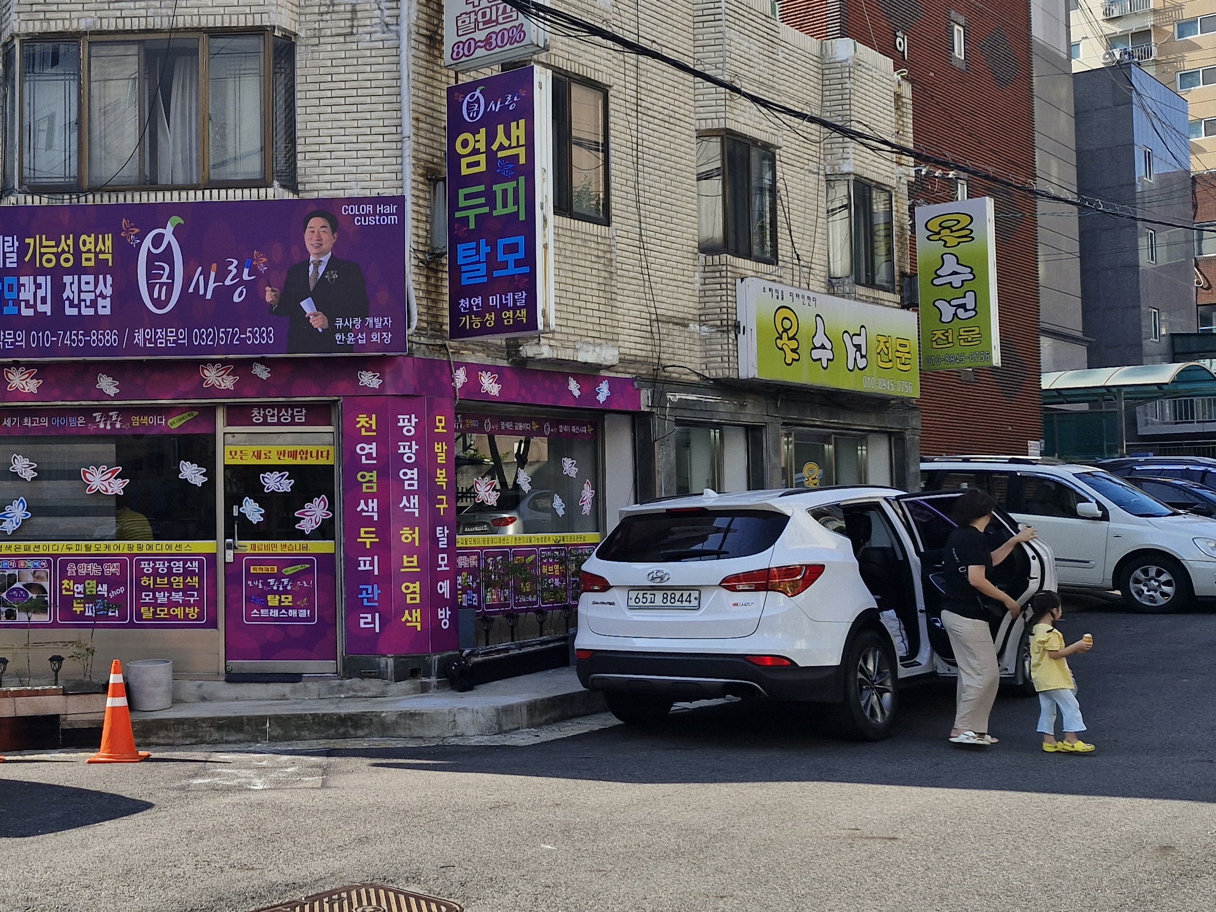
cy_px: 427
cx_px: 205
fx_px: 1440
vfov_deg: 35.1
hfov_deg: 43.2
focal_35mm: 41
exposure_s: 1/1144
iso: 50
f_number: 1.8
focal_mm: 5.54
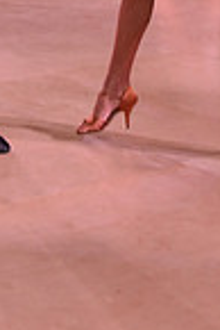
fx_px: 1756
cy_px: -164
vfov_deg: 10.3
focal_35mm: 192
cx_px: 15
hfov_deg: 7.1
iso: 2500
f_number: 6.3
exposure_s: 1/320
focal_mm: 48
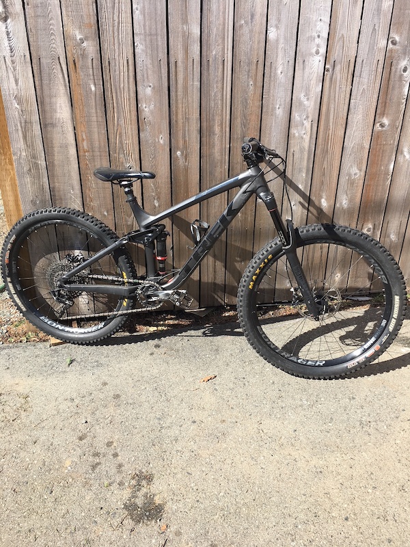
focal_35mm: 29
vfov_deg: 61.7
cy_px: 274
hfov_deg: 48.2
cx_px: 205
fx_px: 458
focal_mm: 4.15
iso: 25
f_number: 2.2
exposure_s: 1/686
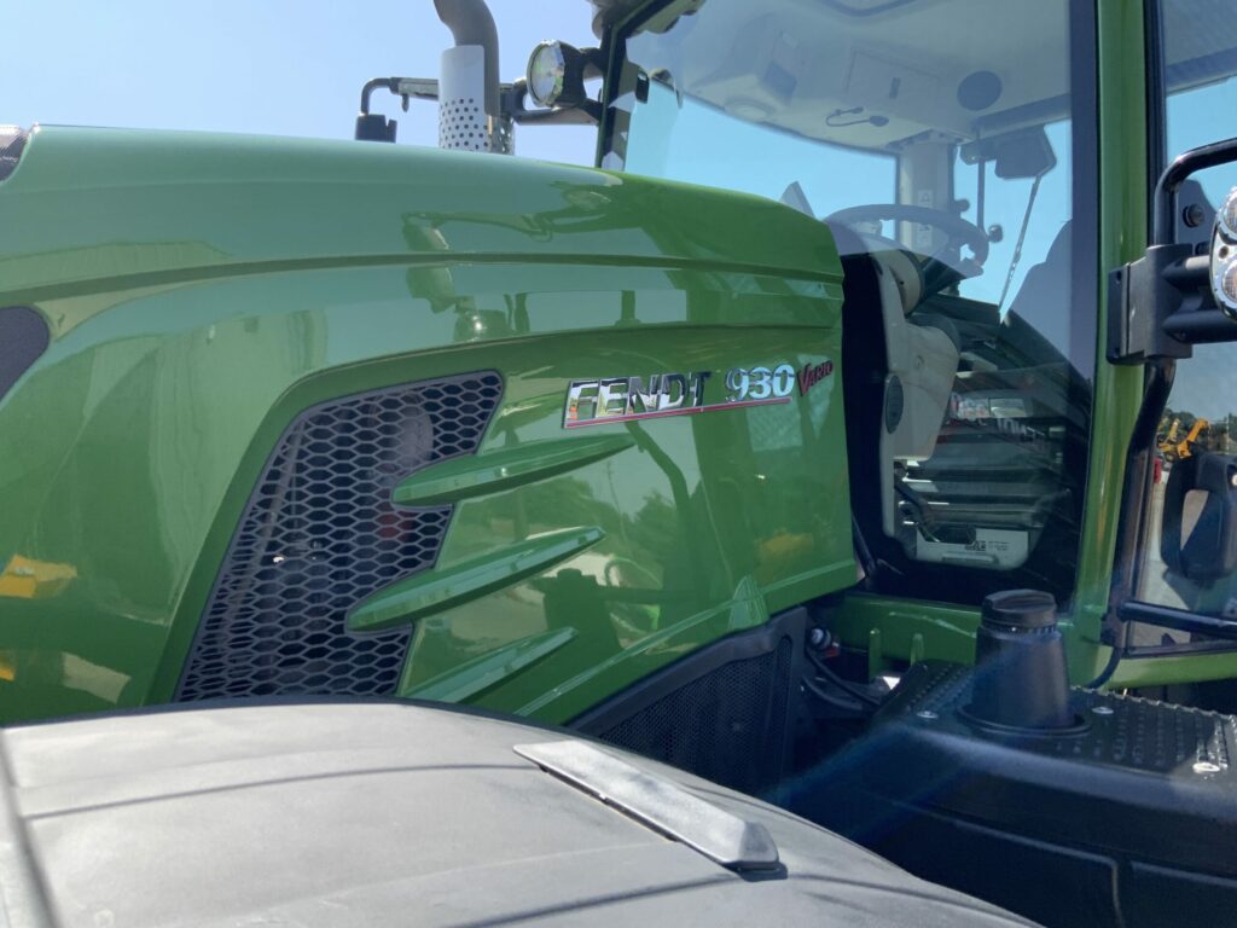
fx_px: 1036
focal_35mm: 29
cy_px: 464
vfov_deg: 48.2
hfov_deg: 61.7
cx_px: 618
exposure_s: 1/465
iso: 16
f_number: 1.8
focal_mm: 3
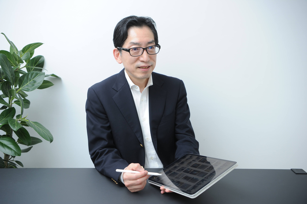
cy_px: 102
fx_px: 341
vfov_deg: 33.4
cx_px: 154
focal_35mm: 40
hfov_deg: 48.5
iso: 400
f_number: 4
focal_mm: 40
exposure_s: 1/100
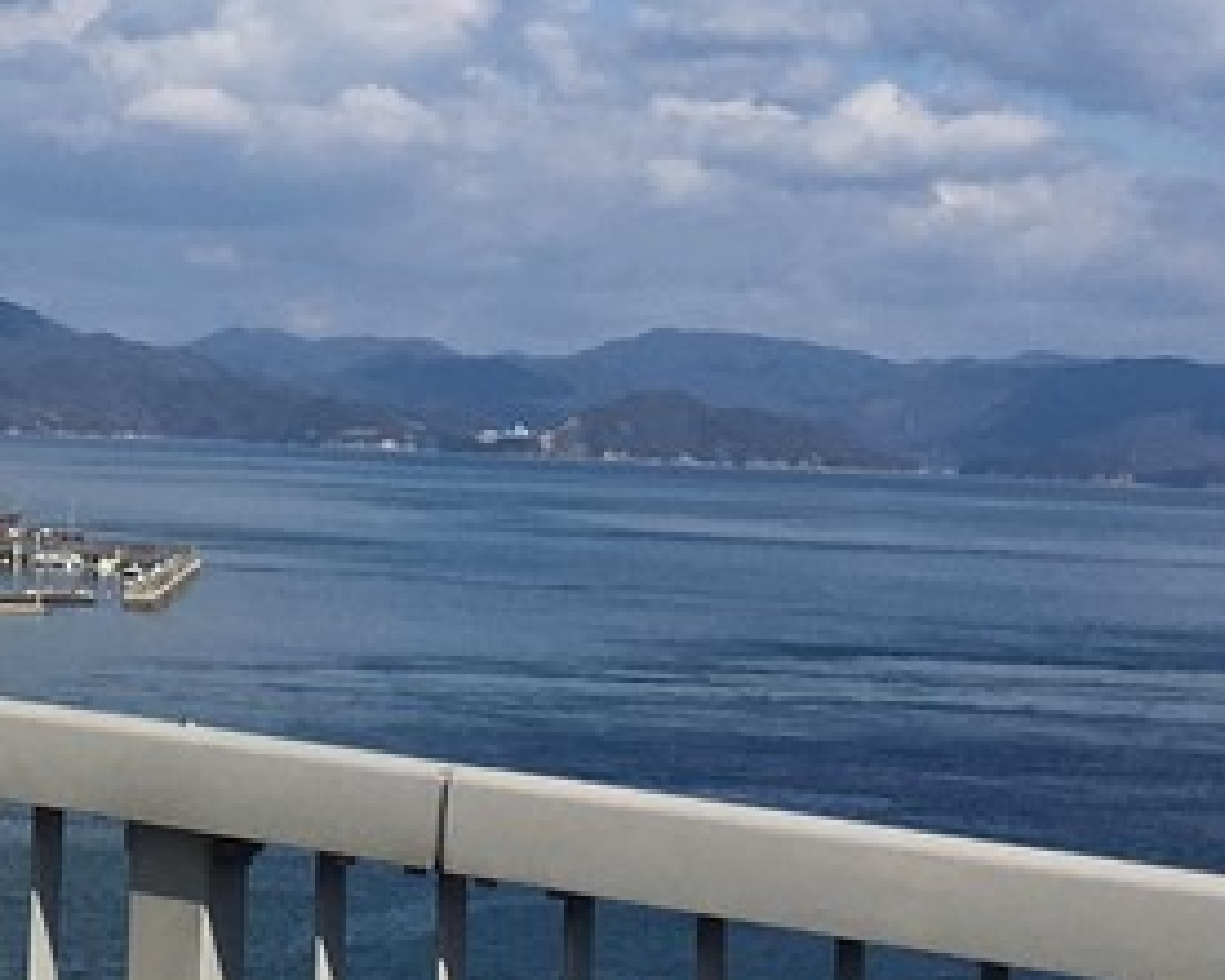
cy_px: -297
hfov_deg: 14.6
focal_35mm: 123
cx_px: -604
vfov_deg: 12.2
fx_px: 4461
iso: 25
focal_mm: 4.15
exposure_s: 1/3497
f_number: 2.2
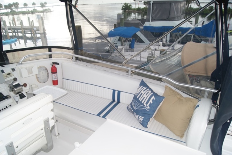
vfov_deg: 48.0
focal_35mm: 27
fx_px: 174
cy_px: 78
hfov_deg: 67.3
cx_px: 116
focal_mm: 18
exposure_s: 1/160
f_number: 4
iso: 160
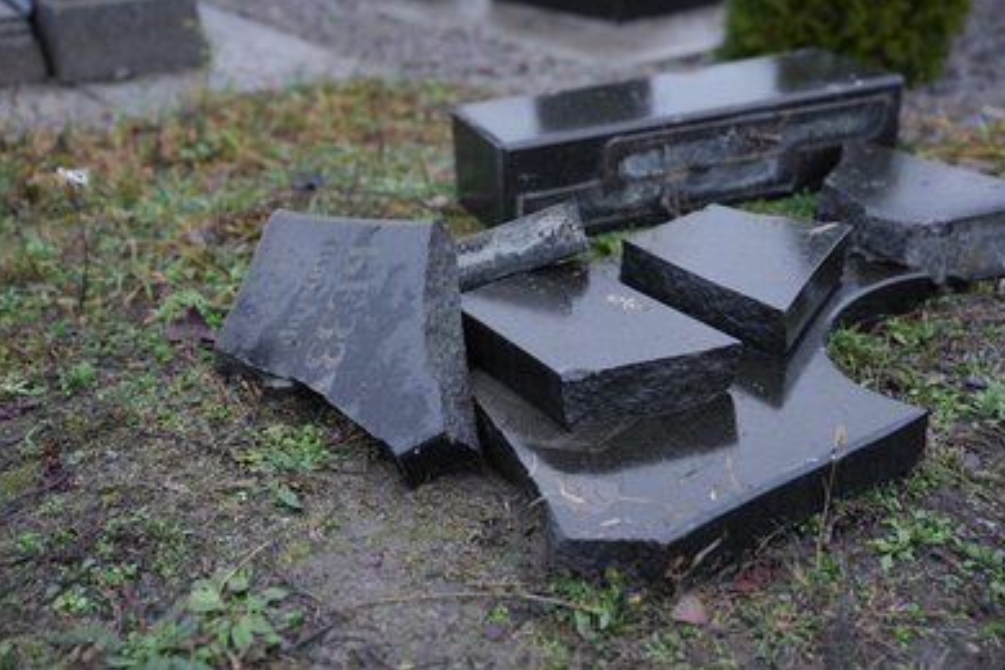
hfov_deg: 47.4
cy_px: 329
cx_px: 497
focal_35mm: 41
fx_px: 1144
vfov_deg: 32.6
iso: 250
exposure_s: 1/125
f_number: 2.8
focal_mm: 40
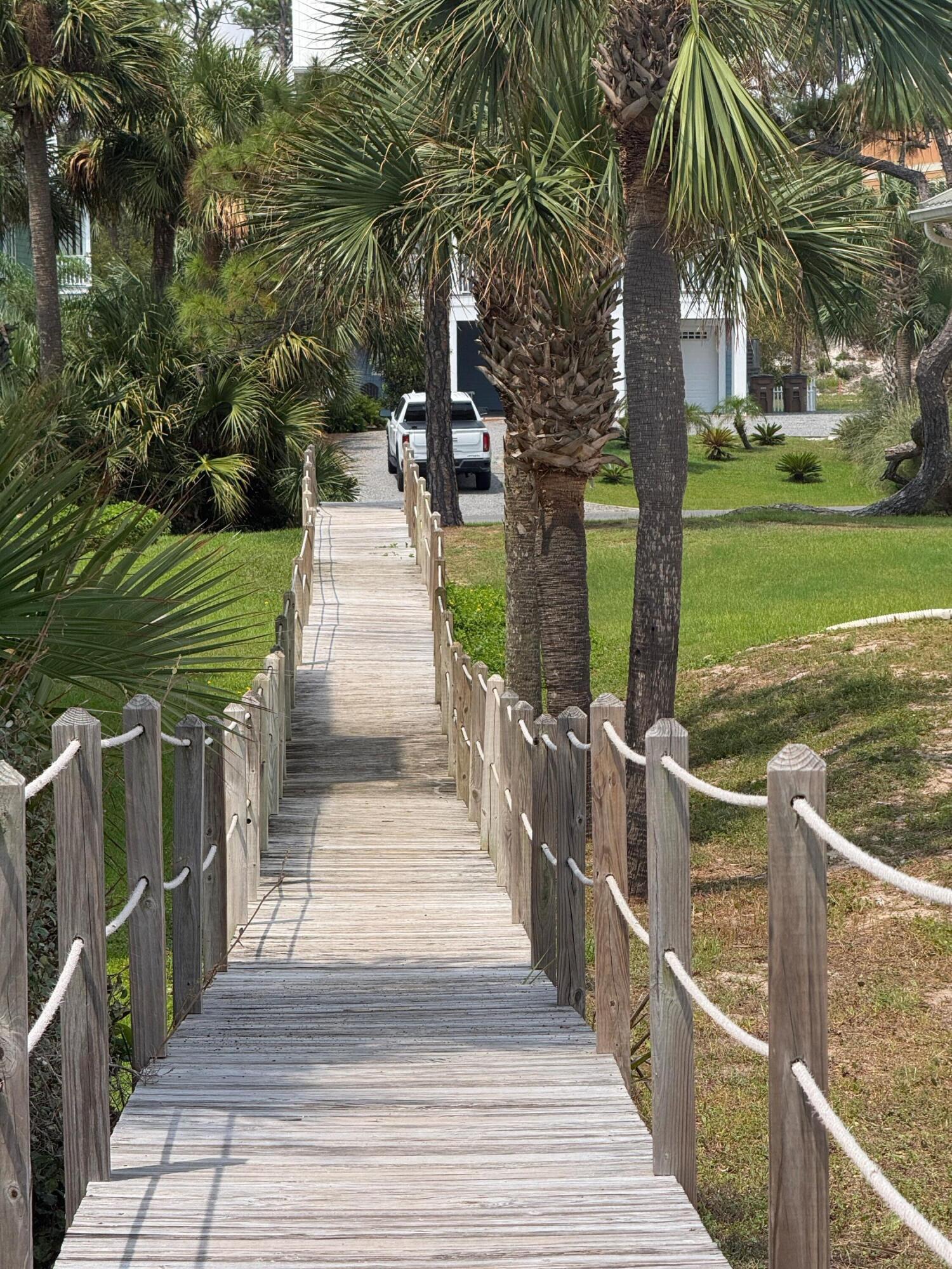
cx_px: 476
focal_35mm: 120
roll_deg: +0.6
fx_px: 4400
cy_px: 634
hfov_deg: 12.3
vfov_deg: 16.4
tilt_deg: -4.6
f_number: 2.8
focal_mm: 15.66
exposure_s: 1/1689
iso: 64
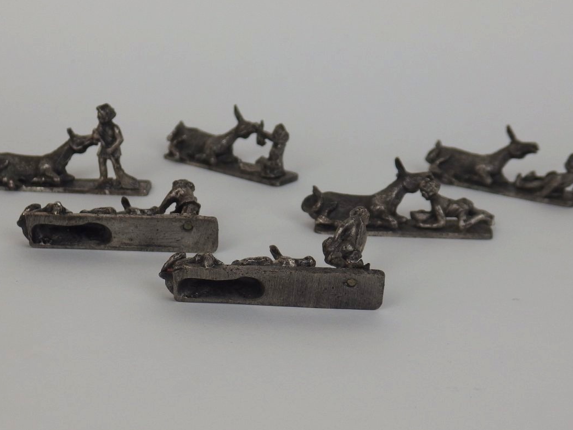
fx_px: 1275
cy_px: 210
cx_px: 283
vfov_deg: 19.1
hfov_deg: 25.3
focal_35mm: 77
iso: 100
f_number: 3.2
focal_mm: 12.1
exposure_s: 1/400
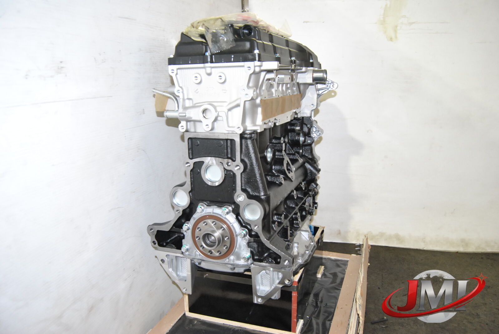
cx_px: 250
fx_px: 375
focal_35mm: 27
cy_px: 167
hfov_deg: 67.3
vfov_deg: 48.0
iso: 800
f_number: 5
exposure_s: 1/60
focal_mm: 18
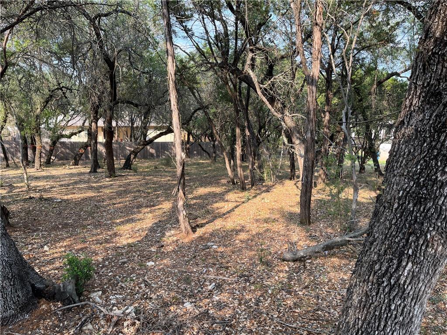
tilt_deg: -10.2
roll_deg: +0.0
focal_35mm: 26
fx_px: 336
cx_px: 224
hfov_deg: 67.3
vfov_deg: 53.1
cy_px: 168
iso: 50
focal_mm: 5.1
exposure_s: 1/459
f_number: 1.6
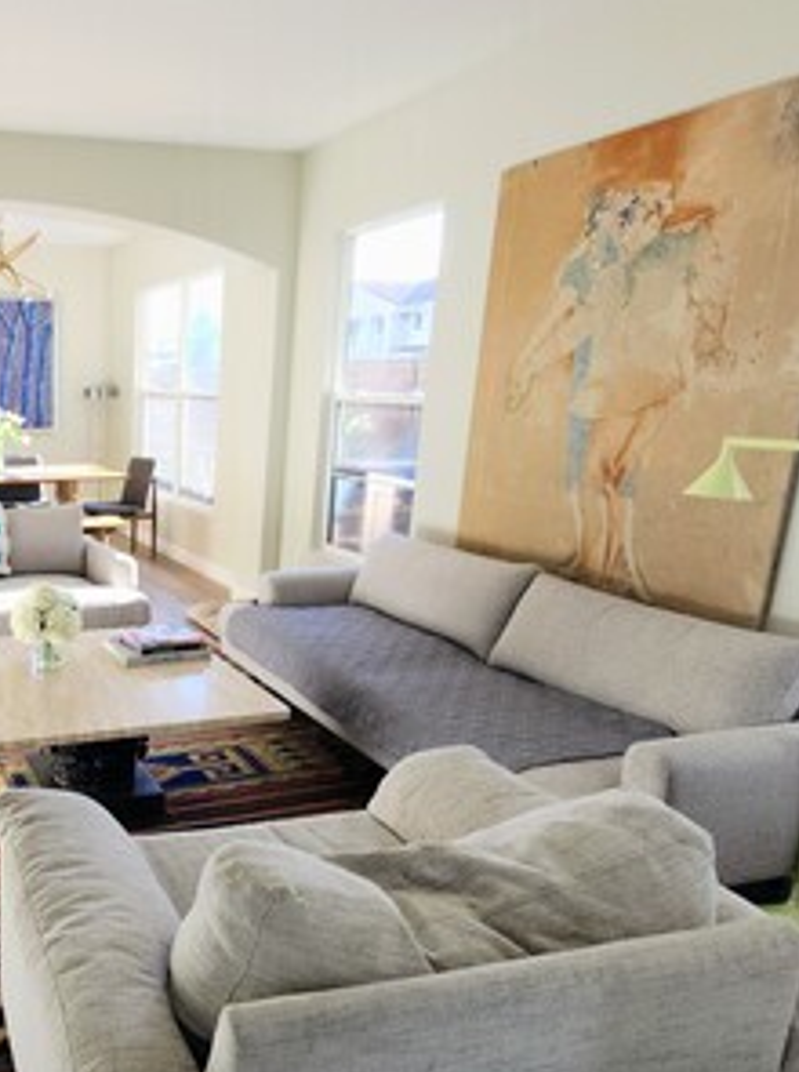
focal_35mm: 22
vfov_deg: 74.0
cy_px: 720
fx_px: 680
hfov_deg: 56.0
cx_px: 147
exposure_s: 1/120
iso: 50
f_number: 2.2
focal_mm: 2.2
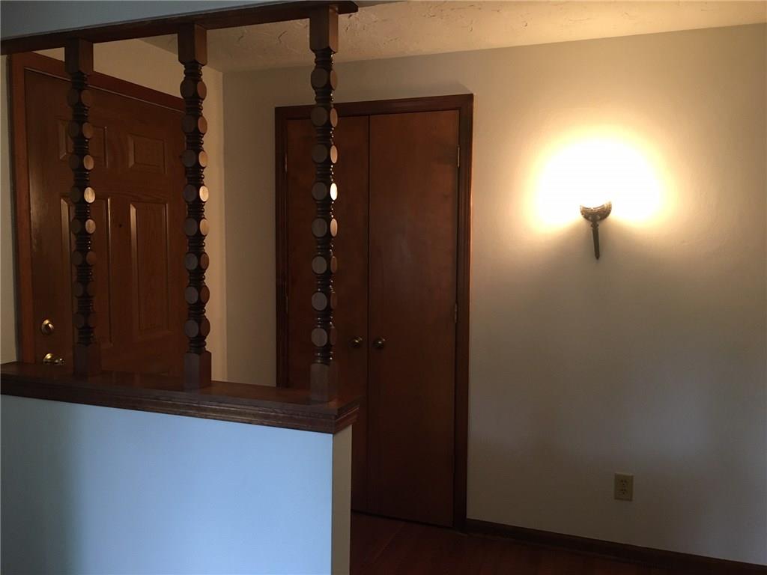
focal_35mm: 29
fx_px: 643
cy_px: 288
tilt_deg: -3.5
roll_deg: -0.4
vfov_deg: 48.2
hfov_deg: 61.7
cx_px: 384
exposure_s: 1/30
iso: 125
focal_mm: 4.15
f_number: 2.2
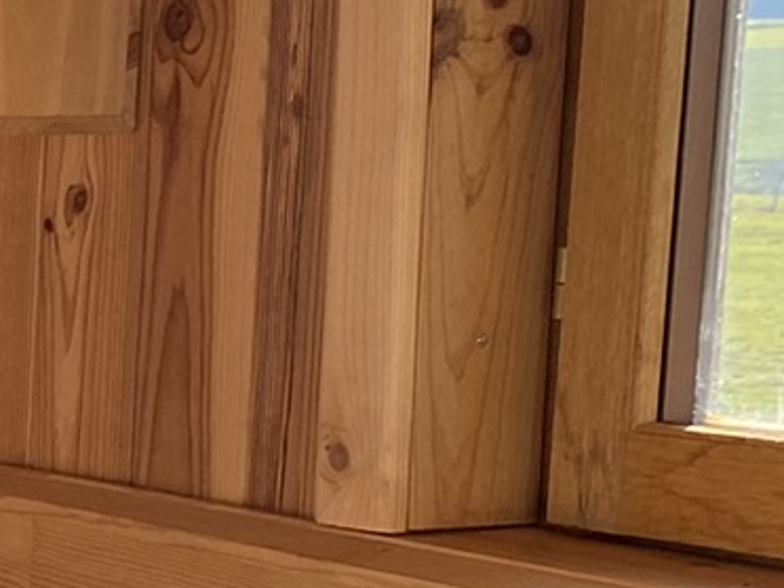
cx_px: -1311
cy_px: 632
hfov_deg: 10.9
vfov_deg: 10.3
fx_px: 3239
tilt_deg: -9.4
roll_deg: +0.8
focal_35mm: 143
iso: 32
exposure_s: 1/616
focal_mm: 4.25
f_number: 1.8
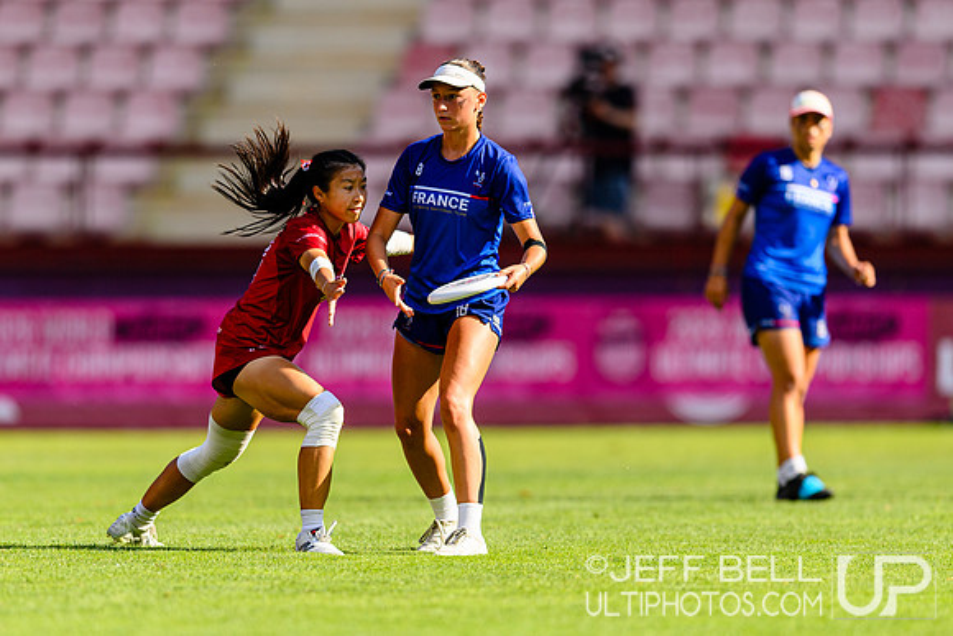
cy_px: 325
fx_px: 16597
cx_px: 443
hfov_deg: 3.3
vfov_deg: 2.2
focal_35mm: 627
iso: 140
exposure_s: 1/1250
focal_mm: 400
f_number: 3.2
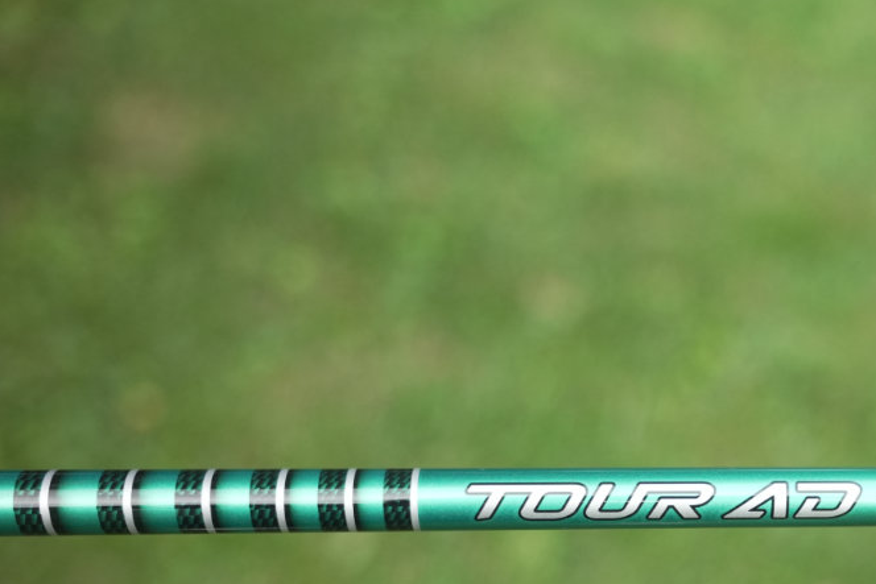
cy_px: 493
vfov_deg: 23.2
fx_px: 1398
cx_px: 695
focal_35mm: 57
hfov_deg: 33.8
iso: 800
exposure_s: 1/50
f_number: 1.8
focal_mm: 21.2
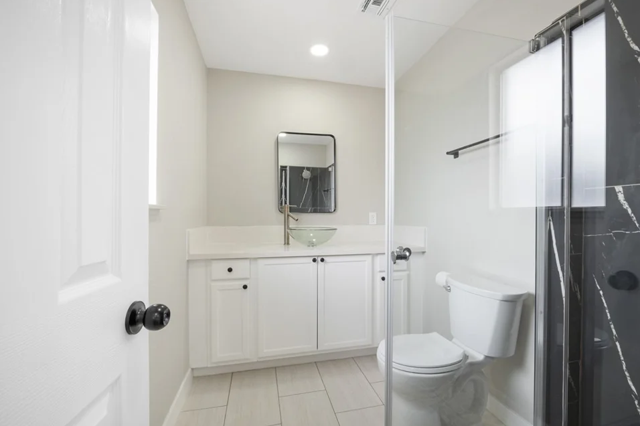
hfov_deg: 100.4
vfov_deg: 77.3
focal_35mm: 15
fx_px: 267
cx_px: 327
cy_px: 221
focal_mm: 14
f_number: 9
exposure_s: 1/2.5
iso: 100
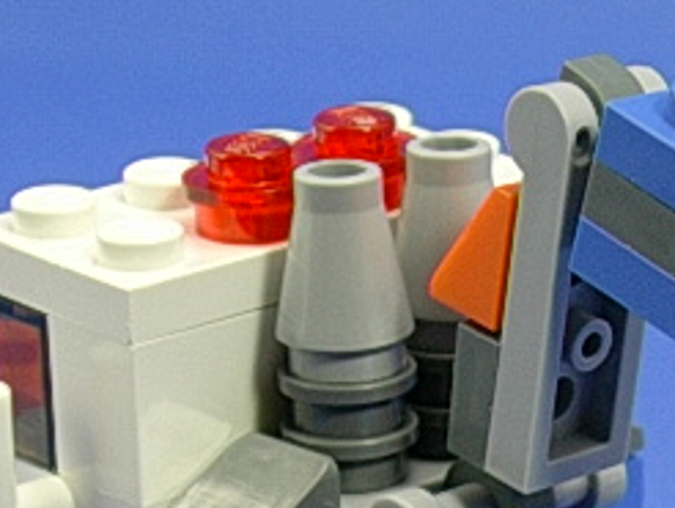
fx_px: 3396
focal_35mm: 174
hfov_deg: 11.3
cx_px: 582
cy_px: 618
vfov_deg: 8.5
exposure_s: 1/12.3
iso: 70
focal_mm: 10.2
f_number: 3.6
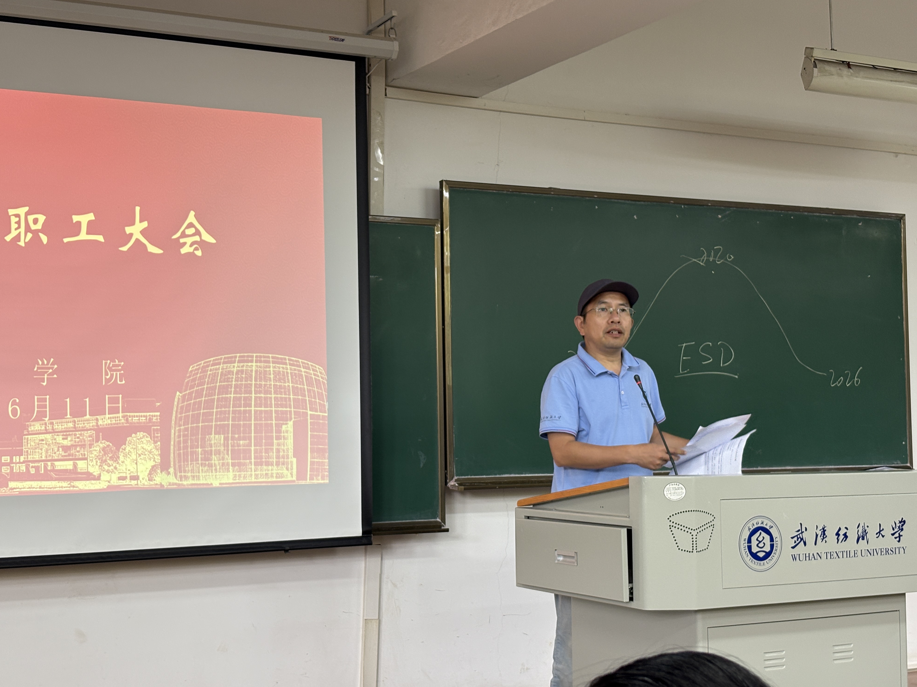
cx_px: 454
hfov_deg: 36.2
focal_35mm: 53
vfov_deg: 27.5
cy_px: 341
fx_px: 1404
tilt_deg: +3.3
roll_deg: +1.5
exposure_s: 1/50
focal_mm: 5.96
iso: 50
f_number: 1.6
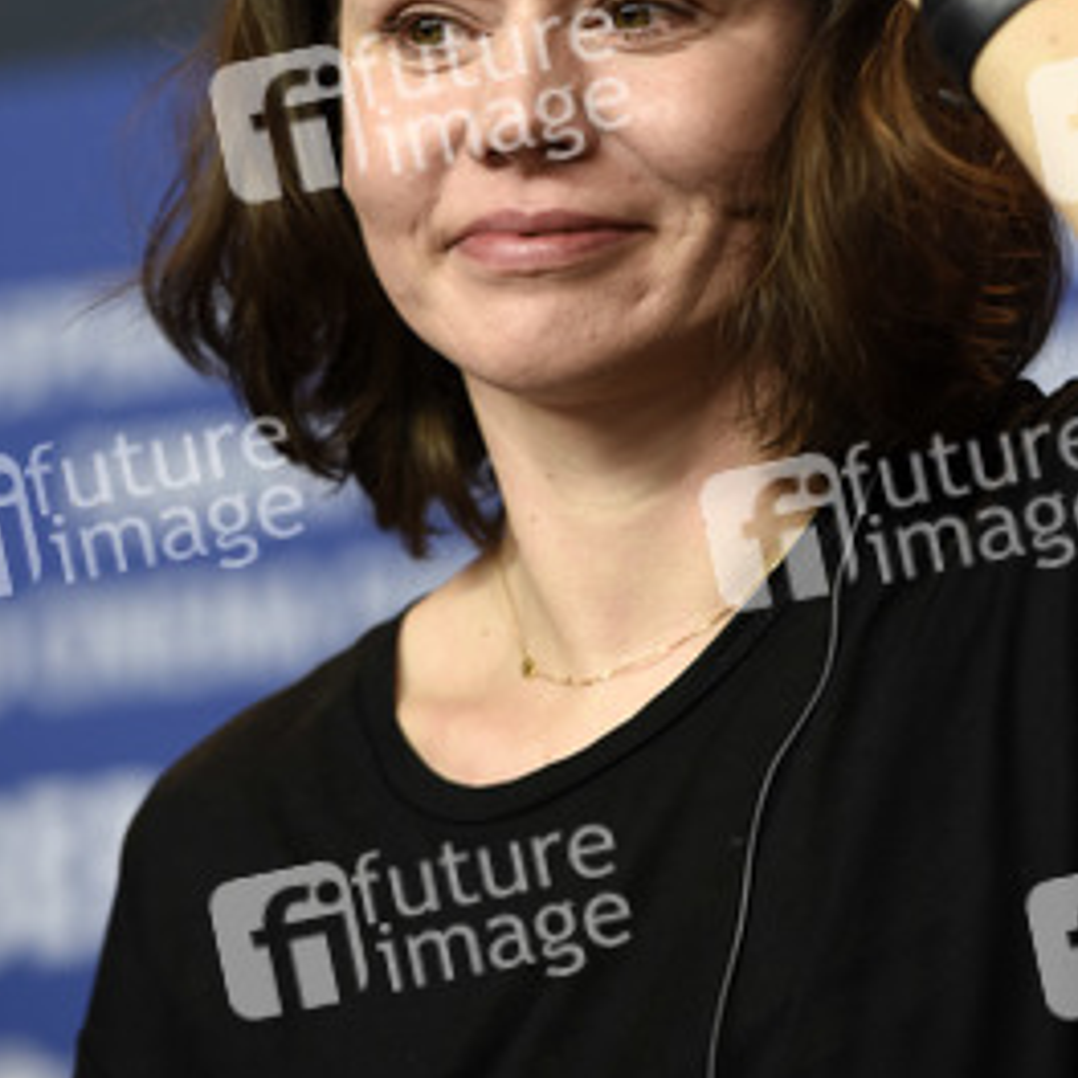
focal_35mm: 348
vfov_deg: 5.0
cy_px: 310
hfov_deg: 5.0
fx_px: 12261
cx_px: 539
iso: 640
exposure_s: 1/250
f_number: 3.5
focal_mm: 180
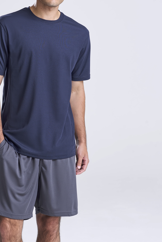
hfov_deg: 8.2
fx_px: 1126
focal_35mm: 167
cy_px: 96
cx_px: 44
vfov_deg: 12.3
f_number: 10
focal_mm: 105
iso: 400
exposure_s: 1/160
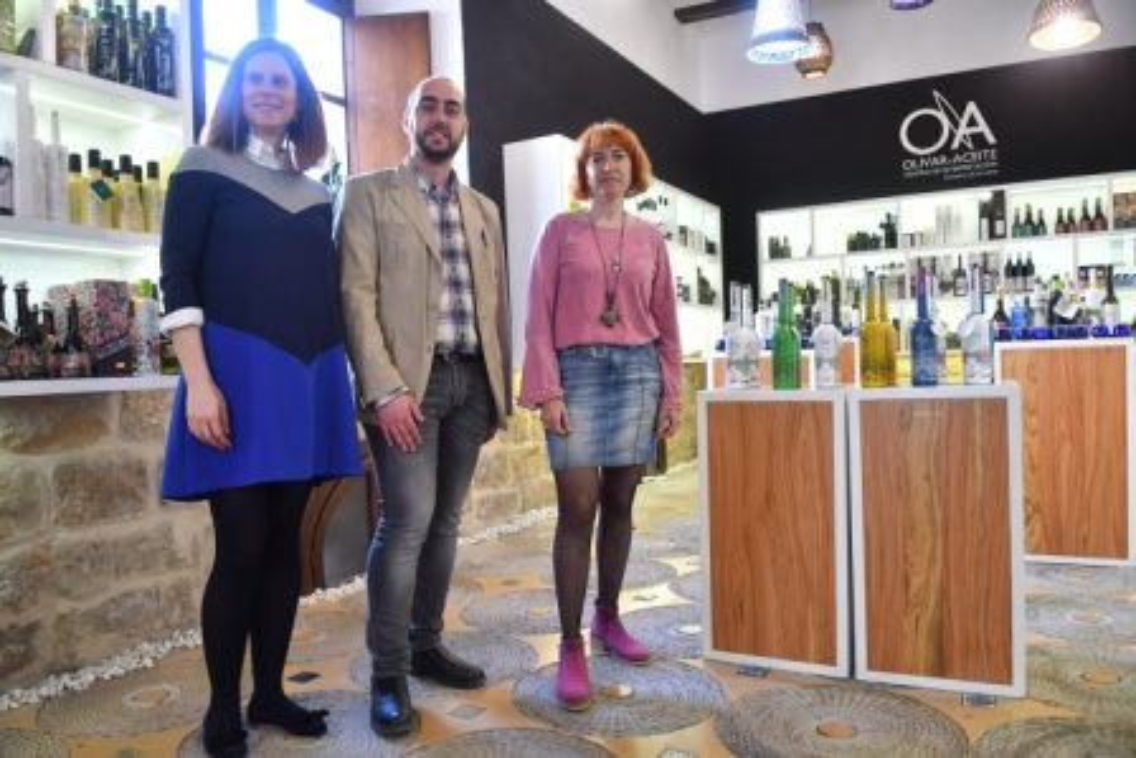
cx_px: 568
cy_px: 379
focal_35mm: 26
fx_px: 805
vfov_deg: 50.4
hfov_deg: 70.4
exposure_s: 1/40
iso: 1000
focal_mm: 17
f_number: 2.8
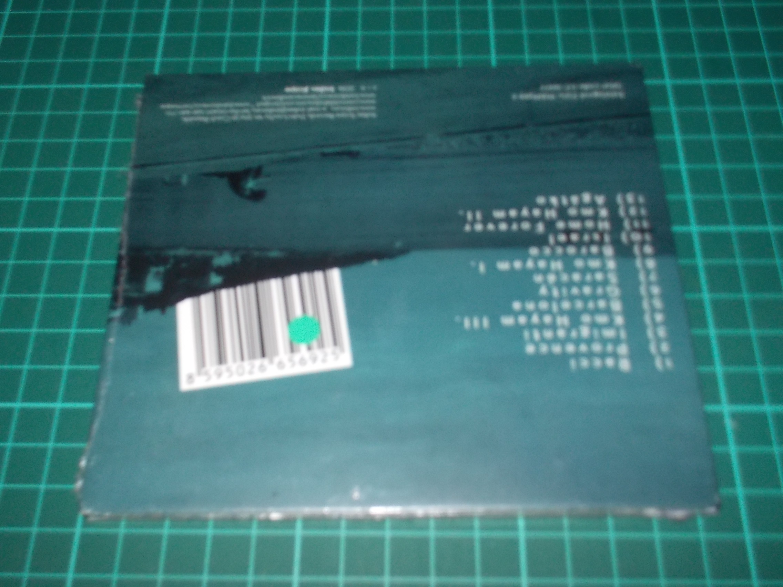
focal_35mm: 37
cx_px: 392
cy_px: 294
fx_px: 837
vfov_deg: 38.7
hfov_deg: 50.1
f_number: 3.7
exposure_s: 1/30
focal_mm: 5.2
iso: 200
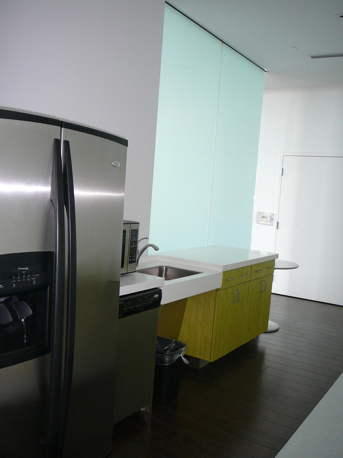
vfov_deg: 52.6
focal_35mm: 35
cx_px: 172
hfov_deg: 40.7
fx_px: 462
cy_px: 229
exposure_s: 1/50
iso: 100
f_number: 2.8
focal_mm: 5.2
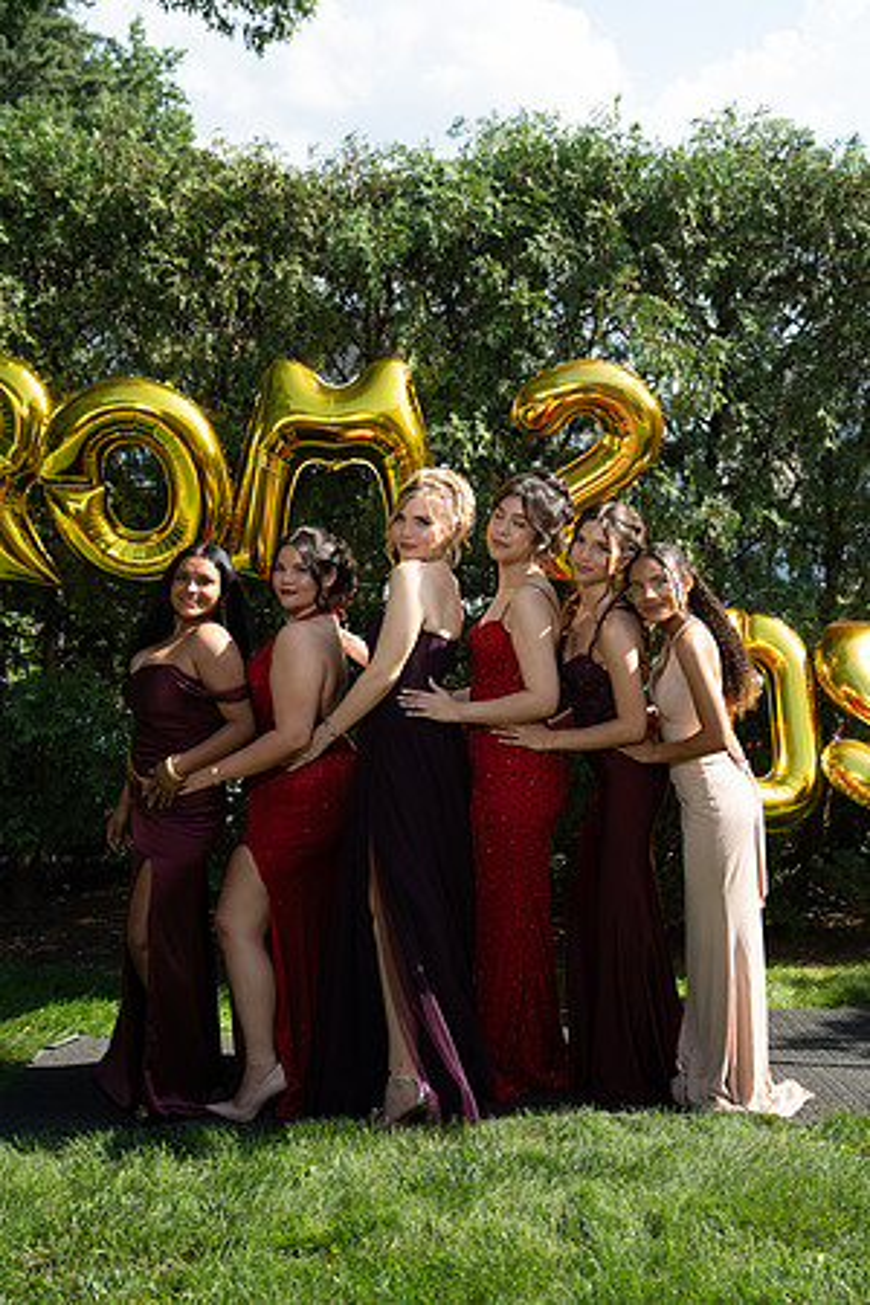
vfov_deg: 50.7
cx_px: 435
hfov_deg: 35.1
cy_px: 652
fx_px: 1377
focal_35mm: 38
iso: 100
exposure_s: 1/250
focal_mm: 38
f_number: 5
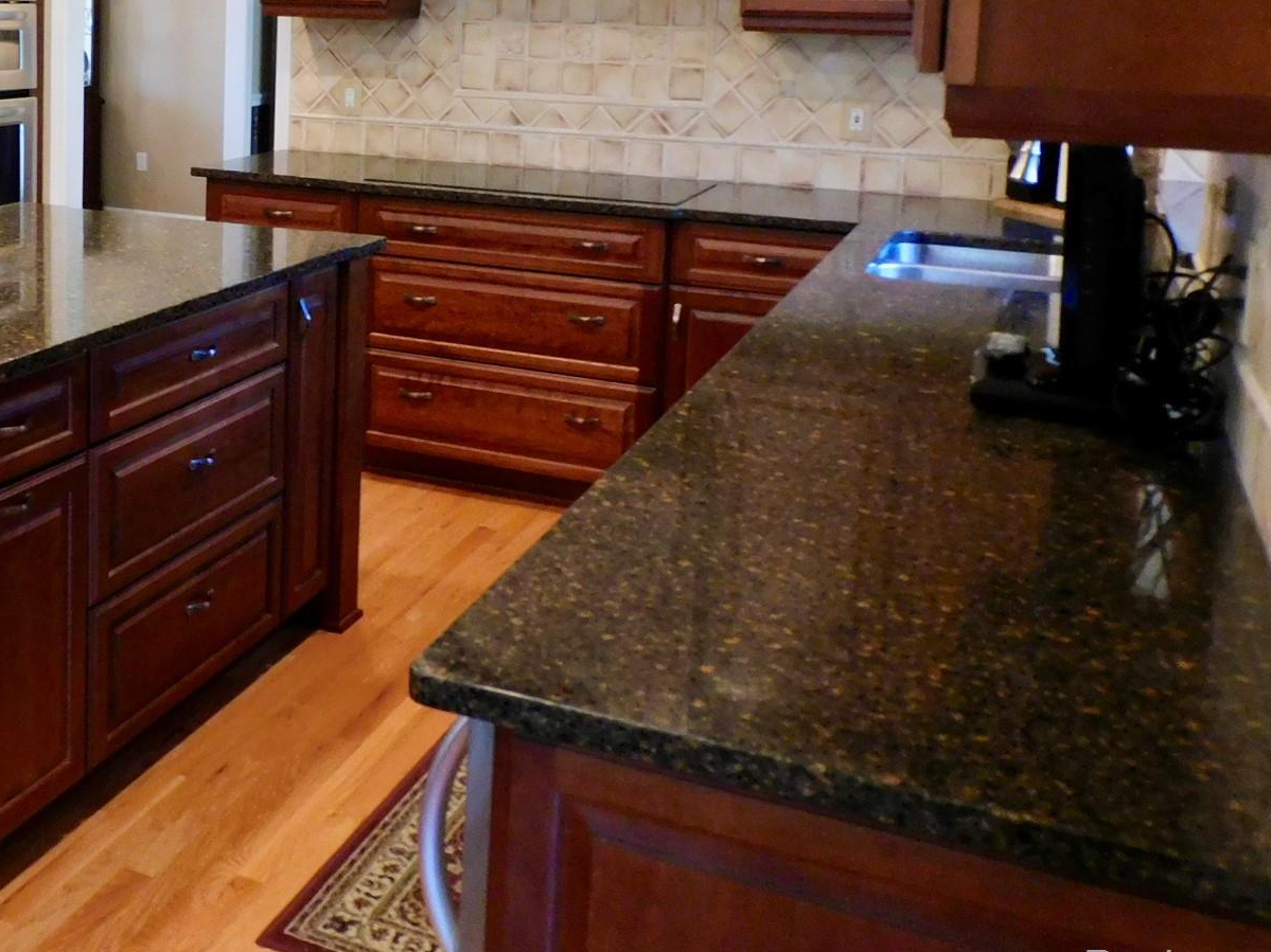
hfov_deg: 43.1
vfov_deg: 34.0
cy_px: 184
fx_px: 1505
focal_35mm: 41
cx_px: 209
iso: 360
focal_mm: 4.3
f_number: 3.3
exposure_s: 1/30
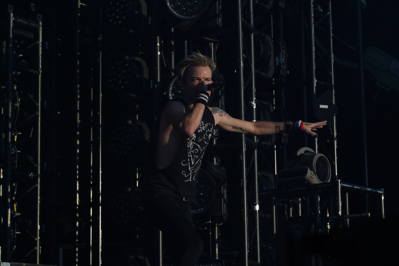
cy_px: 133
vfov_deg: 12.9
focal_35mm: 106
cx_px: 200
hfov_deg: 19.3
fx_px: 1175
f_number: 7.1
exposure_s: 1/400
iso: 100
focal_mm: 105
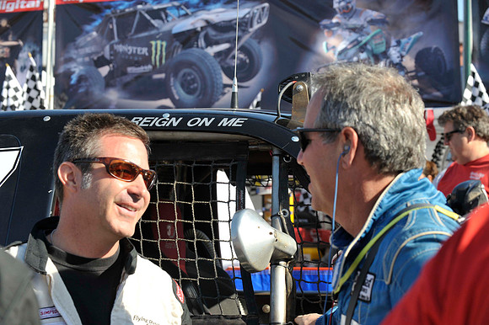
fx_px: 1290
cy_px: 162
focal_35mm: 95
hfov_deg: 21.5
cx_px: 244
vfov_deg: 14.4
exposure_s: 1/320
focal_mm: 95
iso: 320
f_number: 9
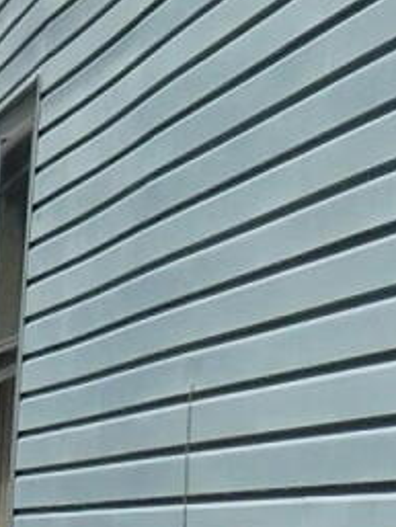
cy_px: -49
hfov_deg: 8.0
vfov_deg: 10.9
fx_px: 2728
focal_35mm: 179
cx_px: 708
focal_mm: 4
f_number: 6
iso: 125
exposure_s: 1/800
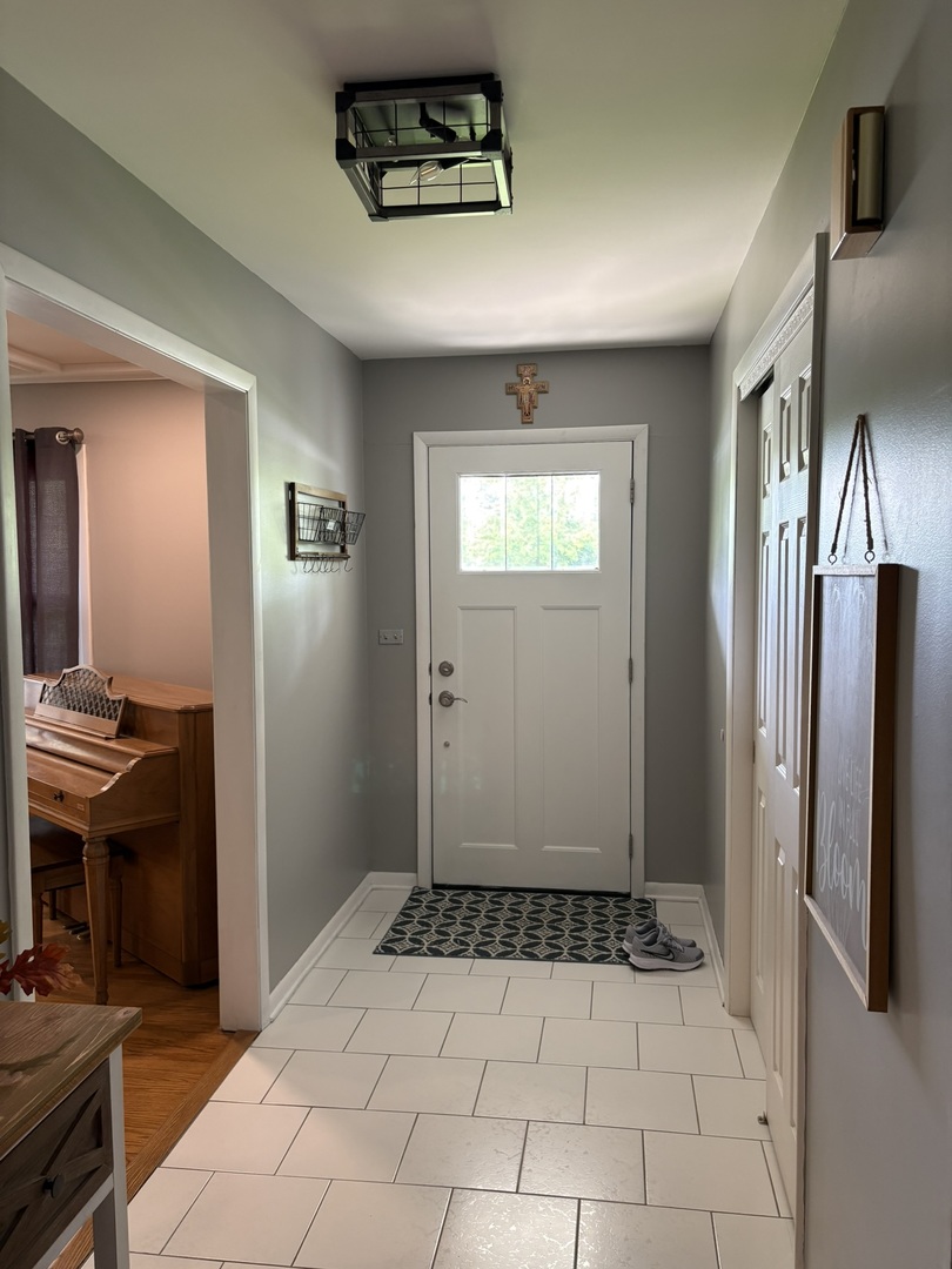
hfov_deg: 53.1
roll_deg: +0.5
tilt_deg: -3.5
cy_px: 634
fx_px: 953
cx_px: 476
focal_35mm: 26
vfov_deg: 67.3
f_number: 1.6
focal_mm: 5.96
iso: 125
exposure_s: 1/60
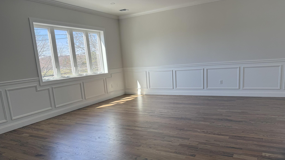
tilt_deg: -10.9
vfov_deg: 42.6
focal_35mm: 27
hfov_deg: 69.9
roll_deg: +4.3
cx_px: 142
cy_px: 98
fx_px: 204
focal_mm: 6.76
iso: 100
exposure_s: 1/543
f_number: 1.78
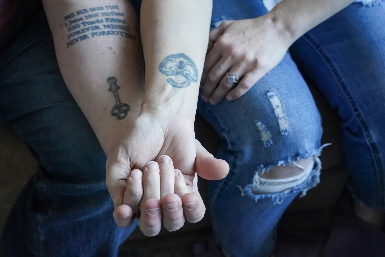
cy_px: 128
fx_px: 577
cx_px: 192
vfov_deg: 25.1
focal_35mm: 54
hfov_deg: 36.9
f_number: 8
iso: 8000
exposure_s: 1/160
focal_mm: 54
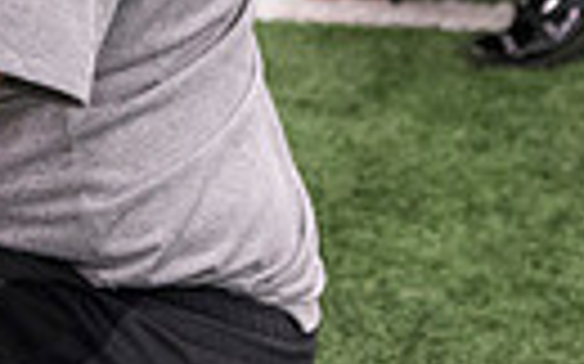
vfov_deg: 5.4
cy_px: -335
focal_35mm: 237
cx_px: 157
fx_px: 3769
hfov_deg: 8.8
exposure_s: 1/320
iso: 3200
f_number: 3.2
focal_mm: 52
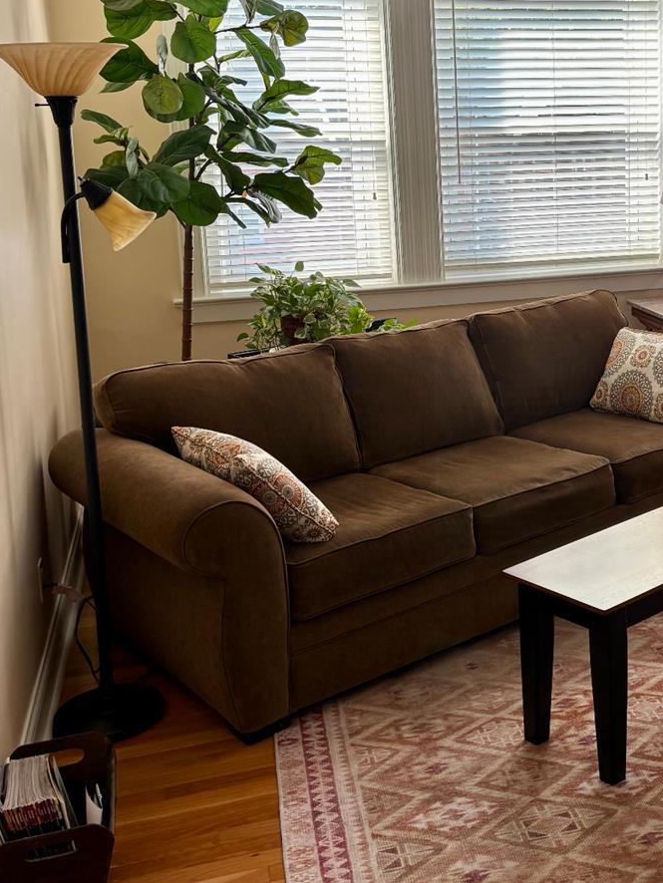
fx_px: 1123
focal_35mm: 44
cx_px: 556
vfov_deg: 42.3
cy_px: 292
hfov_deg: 31.8
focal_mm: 5.96
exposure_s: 1/136
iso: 32
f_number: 1.6
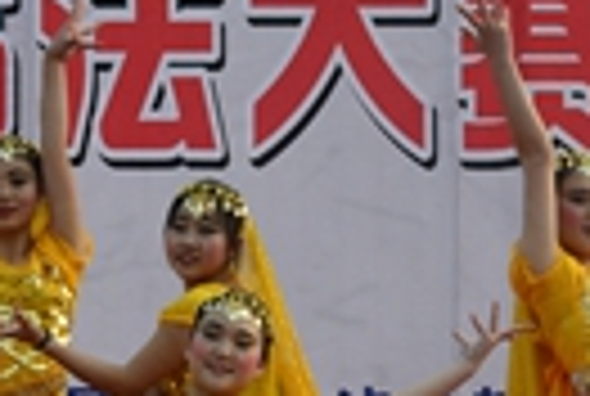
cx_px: 59
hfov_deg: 8.2
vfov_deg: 5.5
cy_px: 180
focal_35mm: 251
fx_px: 4123
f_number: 6.3
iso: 2500
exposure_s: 1/4000
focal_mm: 66
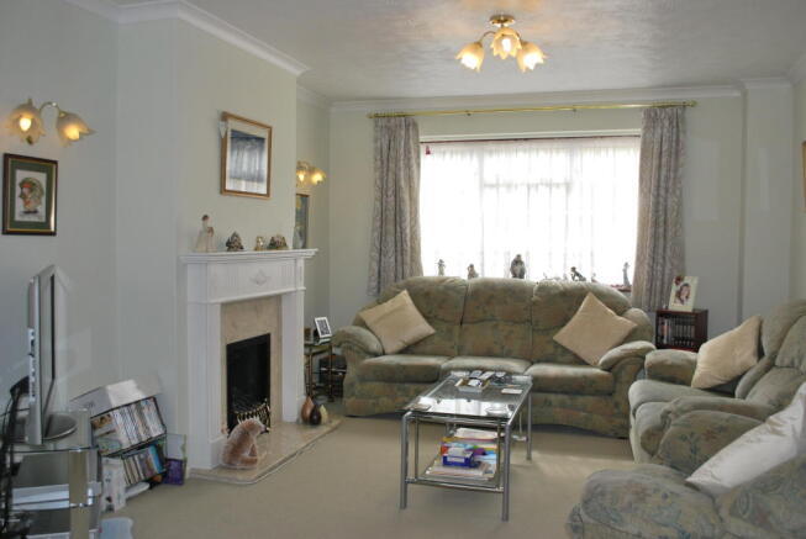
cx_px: 403
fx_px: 672
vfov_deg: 43.7
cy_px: 270
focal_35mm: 30
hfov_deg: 61.9
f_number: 4.5
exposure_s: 1/200
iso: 400
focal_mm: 20
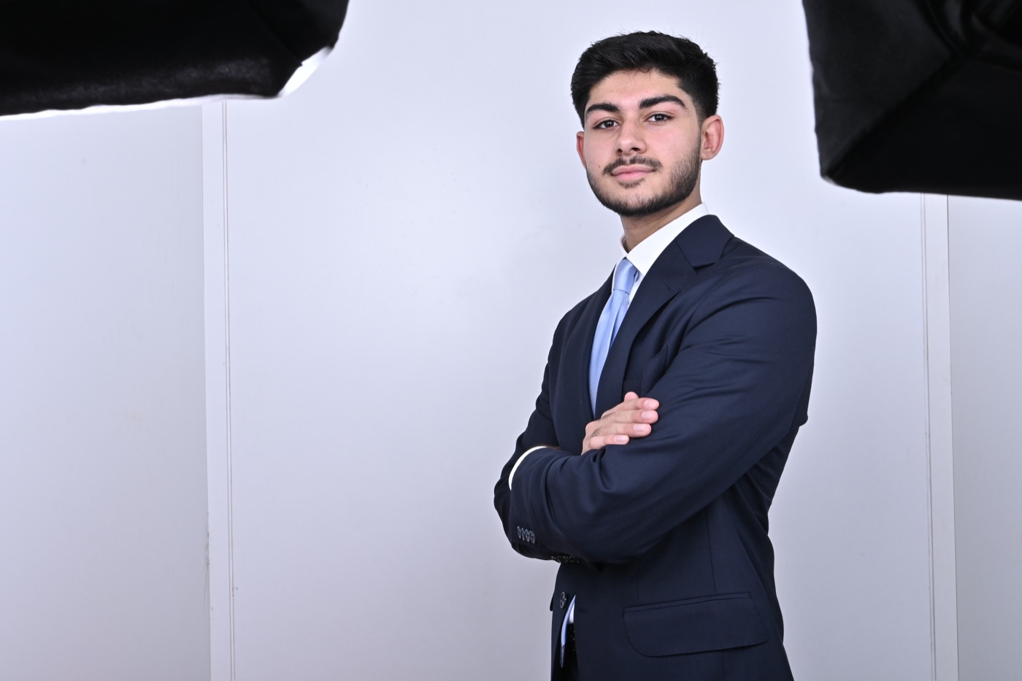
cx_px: 511
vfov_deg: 39.1
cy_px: 340
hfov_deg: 56.2
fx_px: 958
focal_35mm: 34
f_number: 18
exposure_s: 1/160
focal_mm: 22.5
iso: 160
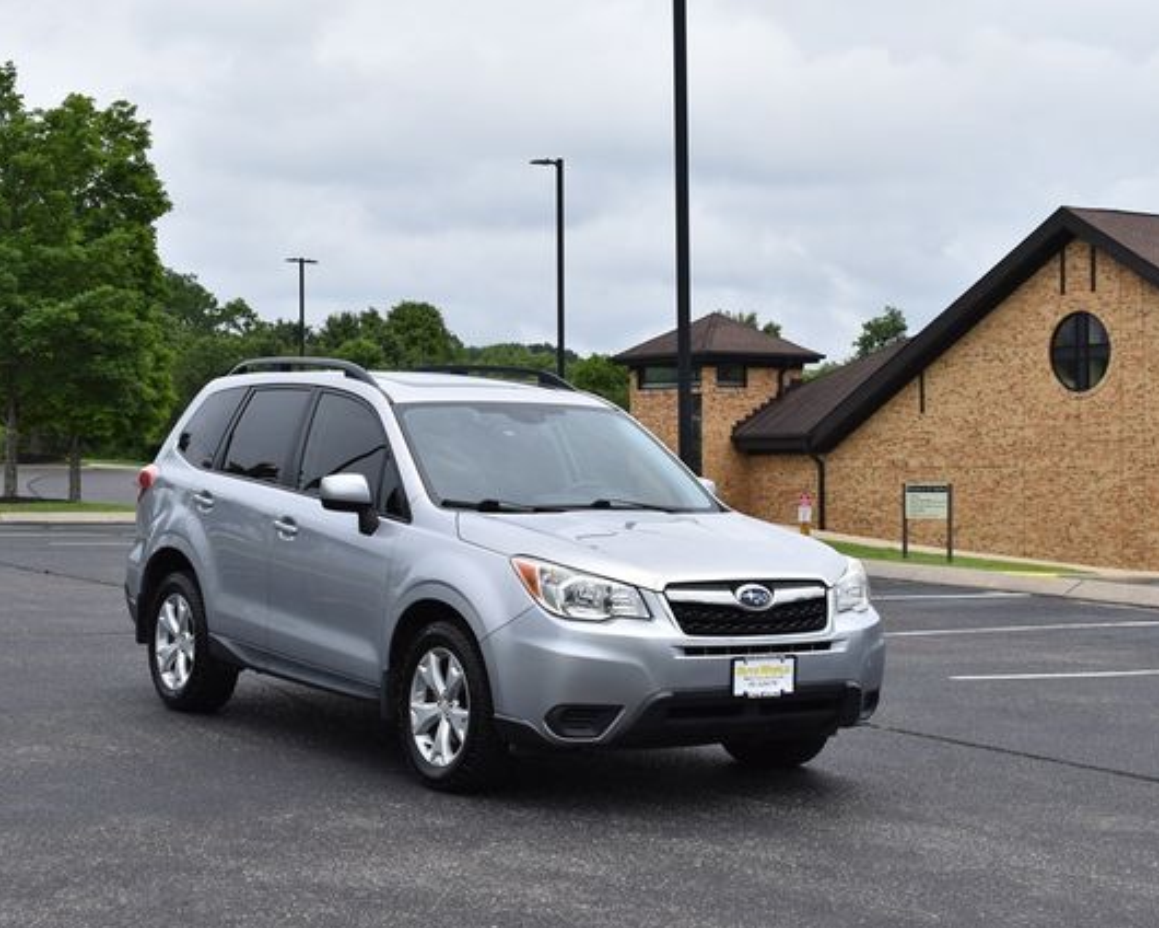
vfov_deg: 22.5
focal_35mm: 68
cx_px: 590
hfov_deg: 27.9
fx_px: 2333
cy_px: 465
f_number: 9
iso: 100
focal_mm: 40
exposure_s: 1/320
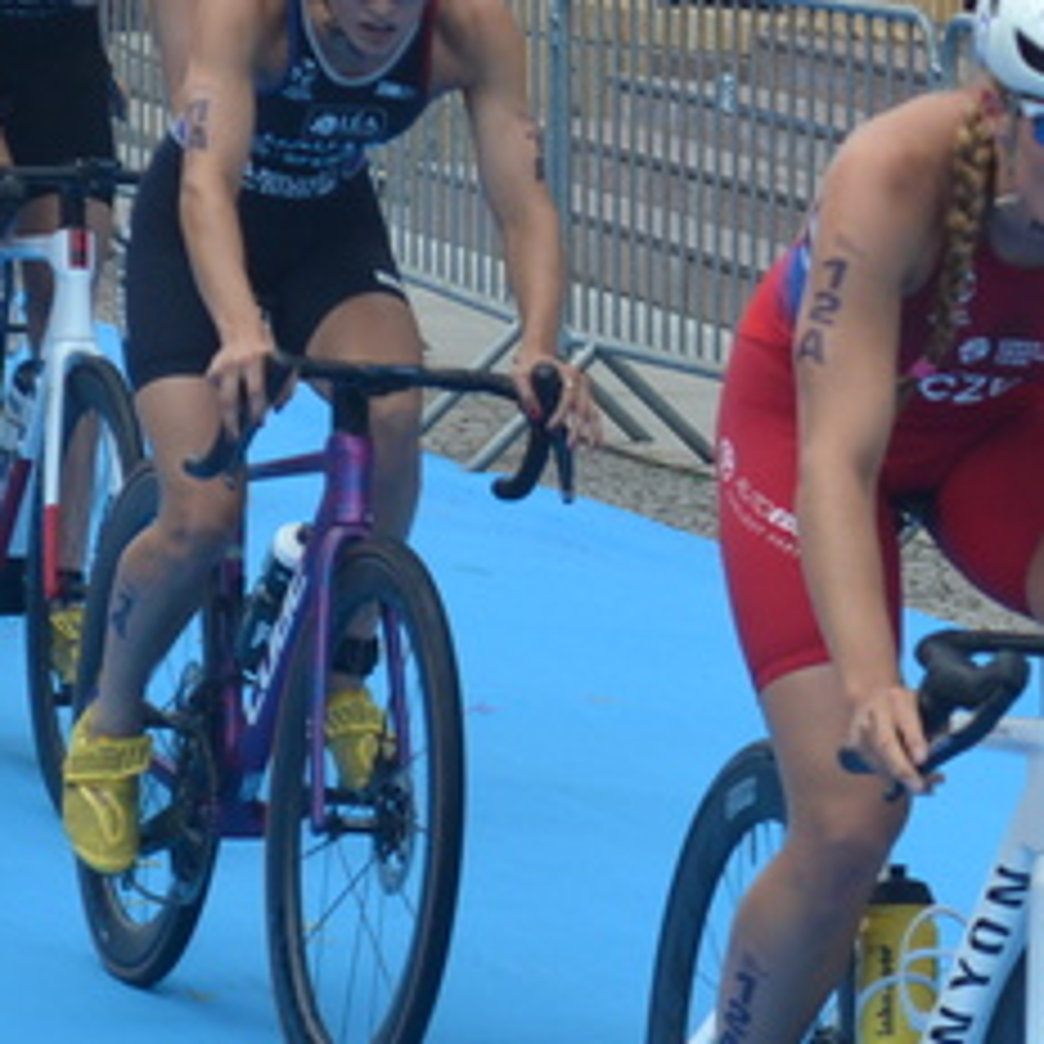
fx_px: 8823
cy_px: 378
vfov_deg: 6.8
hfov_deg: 6.8
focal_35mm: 259
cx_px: 1006
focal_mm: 55
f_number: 5.6
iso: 400
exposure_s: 1/1000
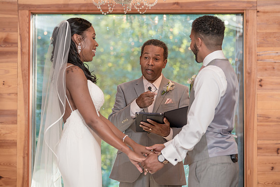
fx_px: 979
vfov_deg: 10.9
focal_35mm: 126
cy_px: 90
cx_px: 140
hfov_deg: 16.3
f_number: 4
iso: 800
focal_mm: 114
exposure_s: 1/100
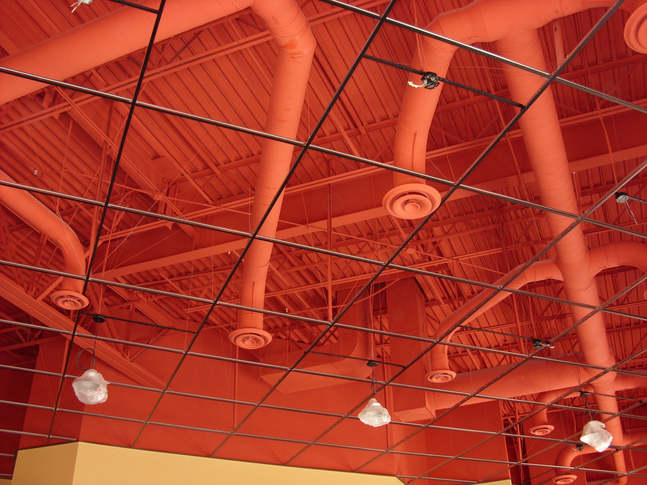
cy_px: 242
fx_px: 710
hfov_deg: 49.0
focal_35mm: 38
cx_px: 324
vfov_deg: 37.7
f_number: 2.8
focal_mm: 6.3
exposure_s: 1/30
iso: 100
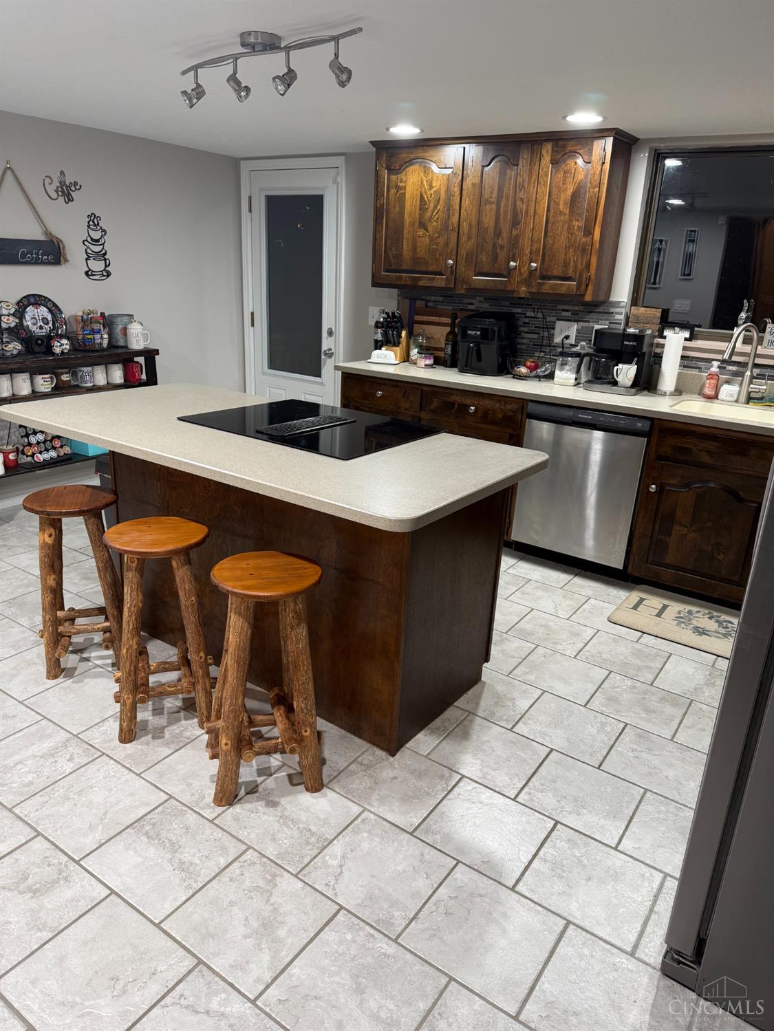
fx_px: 715
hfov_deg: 56.8
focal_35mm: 24
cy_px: 516
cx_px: 387
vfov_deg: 71.6
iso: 160
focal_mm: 6.76
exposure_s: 1/60
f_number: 1.78
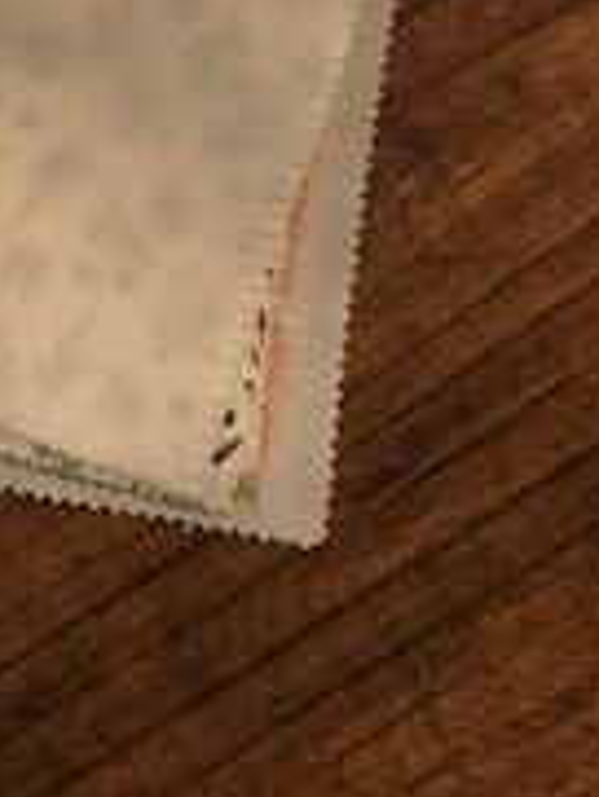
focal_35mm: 99
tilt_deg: -77.3
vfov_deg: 17.2
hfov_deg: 13.6
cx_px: -432
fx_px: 2281
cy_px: -506
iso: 100
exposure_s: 1/6
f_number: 1.8
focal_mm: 3.99
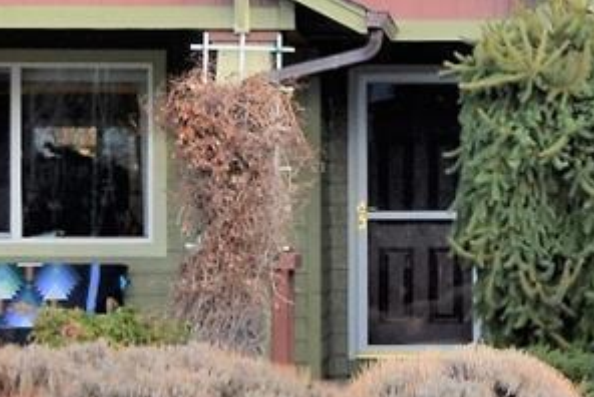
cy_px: 166
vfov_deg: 8.2
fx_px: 2758
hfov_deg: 12.0
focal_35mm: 167
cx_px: 692
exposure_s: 1/200
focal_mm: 22
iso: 100
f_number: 4.5
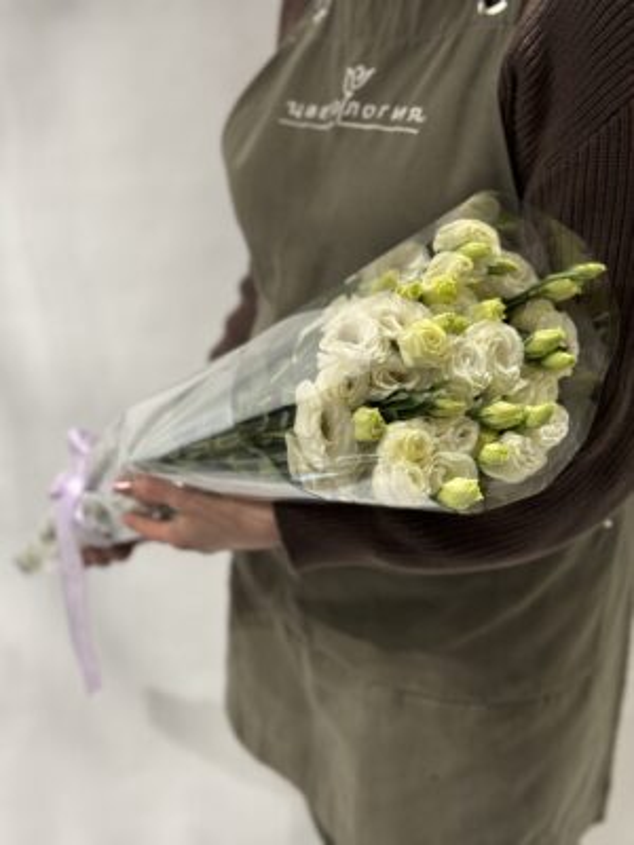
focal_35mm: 48
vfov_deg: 39.7
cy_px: 422
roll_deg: +1.1
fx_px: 1172
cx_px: 317
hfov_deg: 30.3
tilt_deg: -25.6
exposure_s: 1/100
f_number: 1.78
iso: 125
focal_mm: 6.76
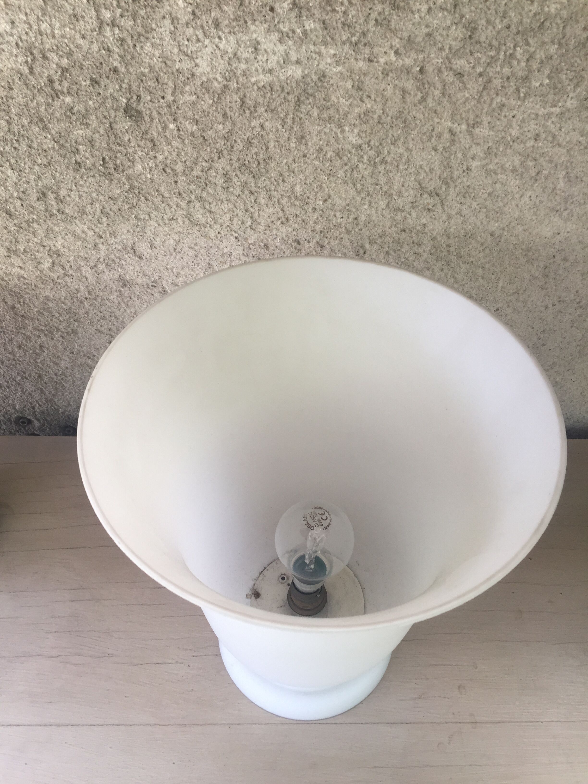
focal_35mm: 29
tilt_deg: -49.4
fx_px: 657
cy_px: 392
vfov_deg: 61.7
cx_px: 294
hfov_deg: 48.2
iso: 50
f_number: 2.2
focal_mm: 4.15
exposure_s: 1/100
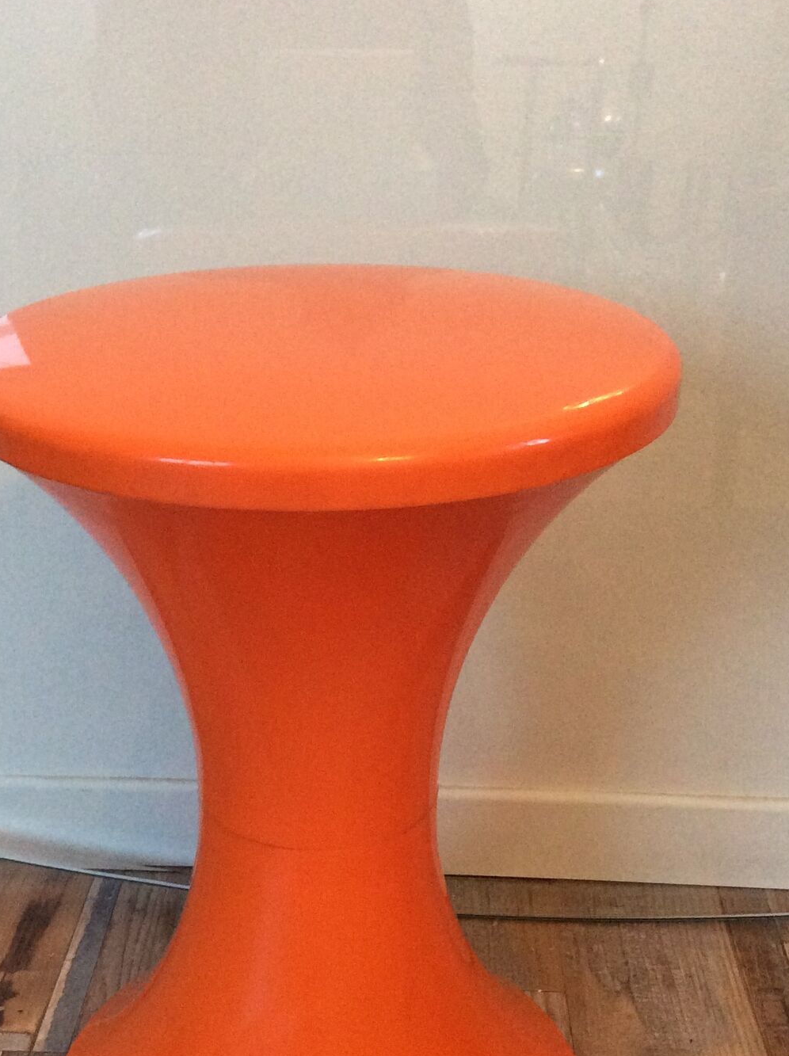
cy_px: 711
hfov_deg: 30.1
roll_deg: +1.3
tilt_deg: -26.8
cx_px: 309
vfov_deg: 39.2
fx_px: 1462
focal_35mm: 48
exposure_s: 1/25
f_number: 2.4
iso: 250
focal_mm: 3.3
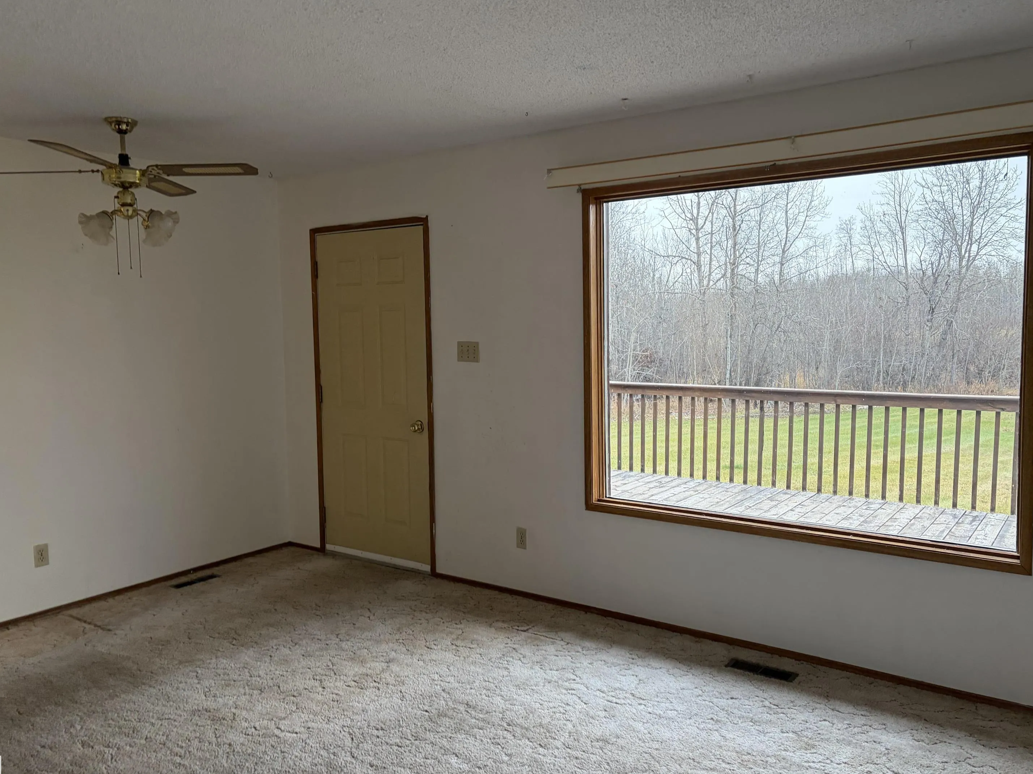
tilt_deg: -4.9
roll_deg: +0.2
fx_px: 835
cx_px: 521
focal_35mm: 28
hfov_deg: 63.4
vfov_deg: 49.7
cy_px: 388
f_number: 1.6
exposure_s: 1/64
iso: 125
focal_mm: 5.96
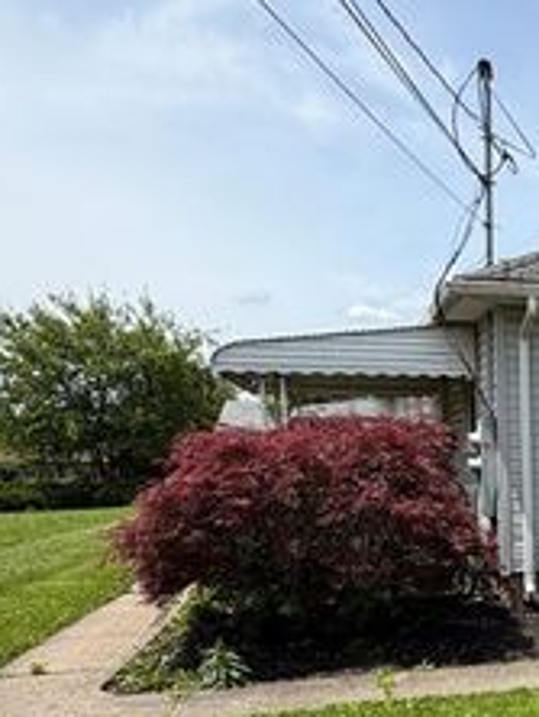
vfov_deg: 43.0
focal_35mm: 42
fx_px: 870
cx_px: 633
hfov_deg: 29.9
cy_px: 557
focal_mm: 2.22
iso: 20
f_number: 2.2
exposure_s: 1/770
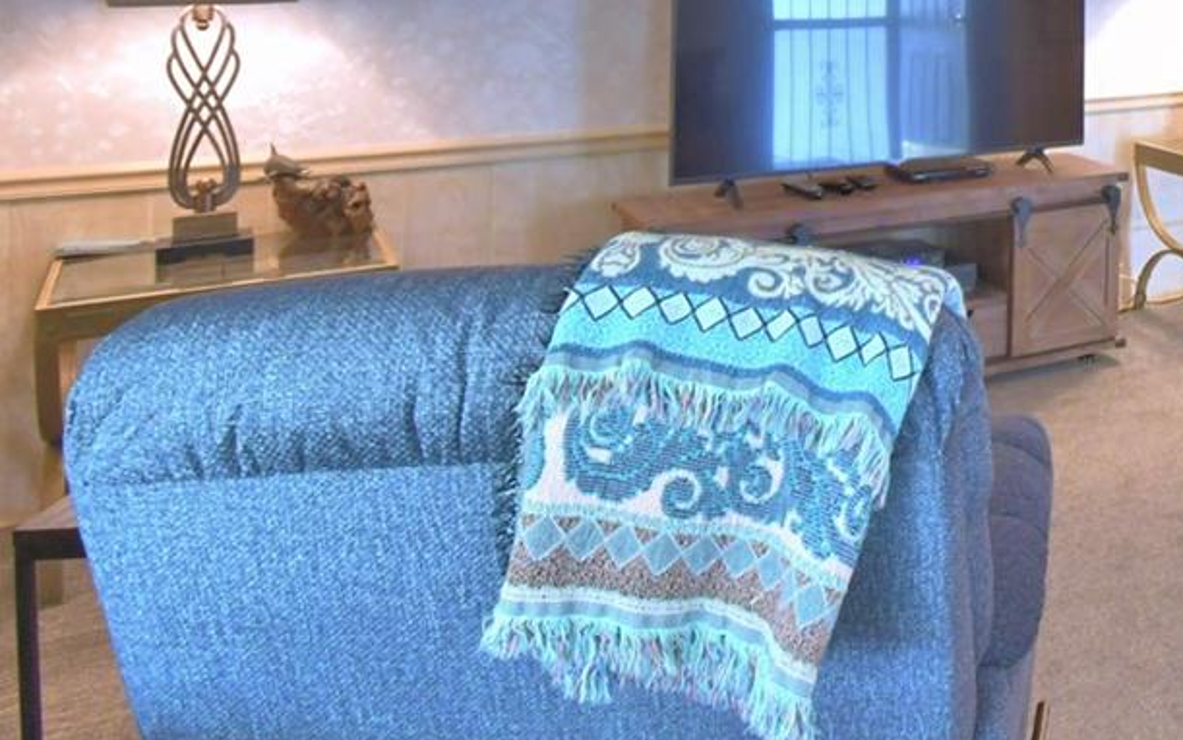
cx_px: 1301
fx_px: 1290
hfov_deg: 40.0
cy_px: -83
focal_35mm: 40
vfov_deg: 28.8
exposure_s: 1/30
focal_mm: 10
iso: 800
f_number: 4.5
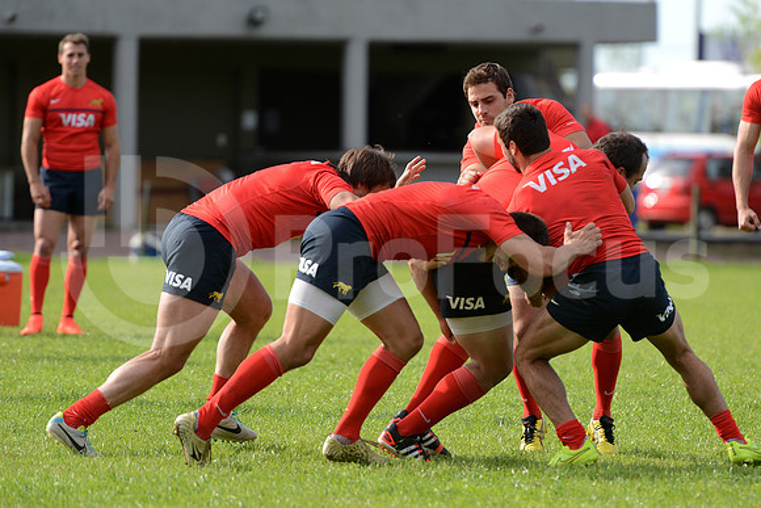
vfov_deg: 5.1
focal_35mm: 270
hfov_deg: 7.6
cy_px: 254
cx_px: 380
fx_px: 5709
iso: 400
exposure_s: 1/800
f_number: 4
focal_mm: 270
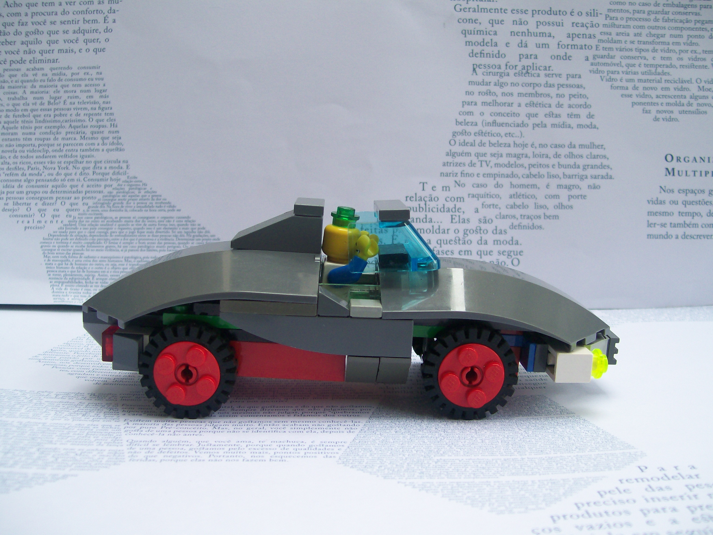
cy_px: 268
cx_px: 356
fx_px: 742
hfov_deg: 51.4
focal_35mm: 36
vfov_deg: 39.7
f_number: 2.7
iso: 80
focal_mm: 6
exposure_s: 1/226
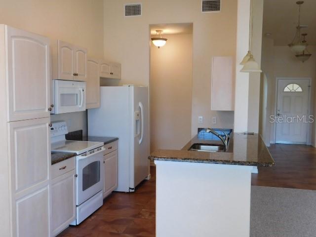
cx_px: 158
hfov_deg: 51.4
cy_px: 118
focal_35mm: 36
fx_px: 329
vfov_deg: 39.7
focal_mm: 6.3
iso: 140
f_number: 3.5
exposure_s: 1/30
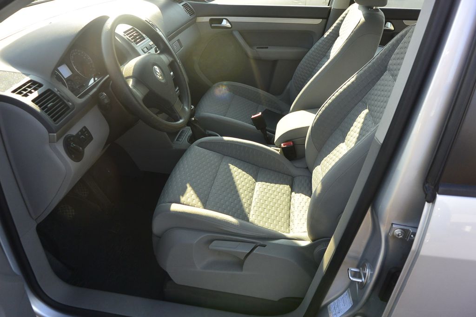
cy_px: 158
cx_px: 238
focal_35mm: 27
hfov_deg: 67.4
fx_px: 357
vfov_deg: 47.9
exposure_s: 1/320
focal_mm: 10
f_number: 4
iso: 160
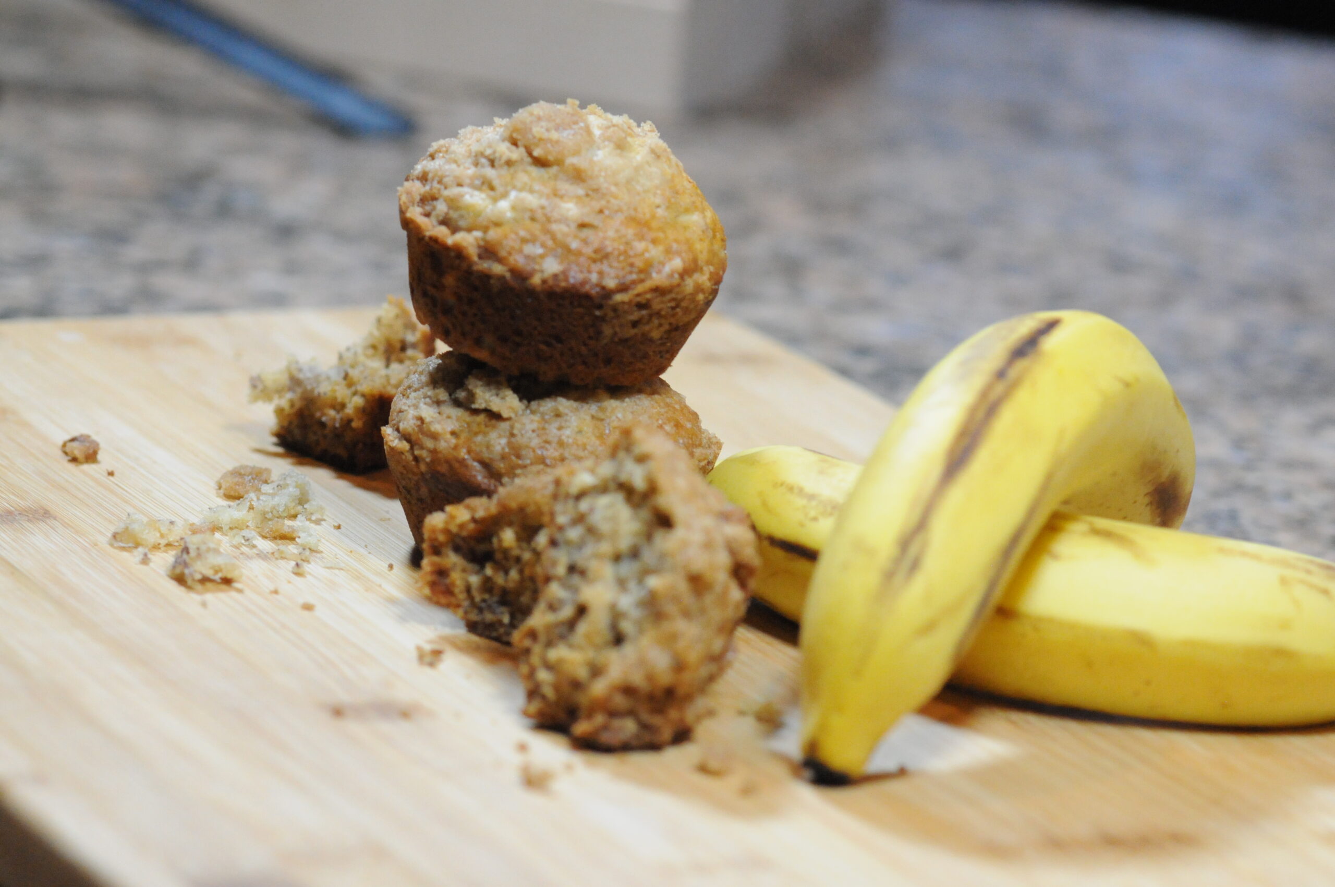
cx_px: 668
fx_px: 5833
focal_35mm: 158
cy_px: 444
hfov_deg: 13.1
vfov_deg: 8.7
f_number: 5
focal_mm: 105
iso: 2500
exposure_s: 1/200
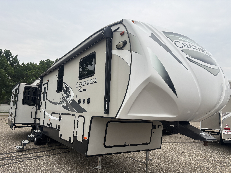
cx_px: 116
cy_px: 86
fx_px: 174
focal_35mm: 26
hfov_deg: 67.3
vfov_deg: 53.1
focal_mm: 5.96
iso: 50
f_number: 1.6
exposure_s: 1/865
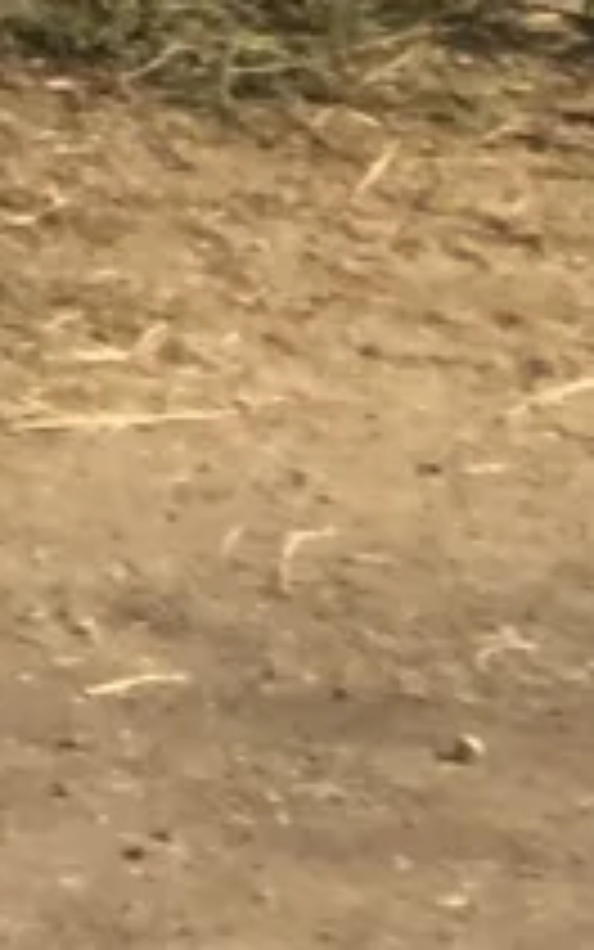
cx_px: -3110
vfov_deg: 6.6
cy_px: -2179
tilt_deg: -1.3
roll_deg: +1.0
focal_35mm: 280
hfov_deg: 3.8
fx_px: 7247
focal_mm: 4.15
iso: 25
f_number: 2.2
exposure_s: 1/1374
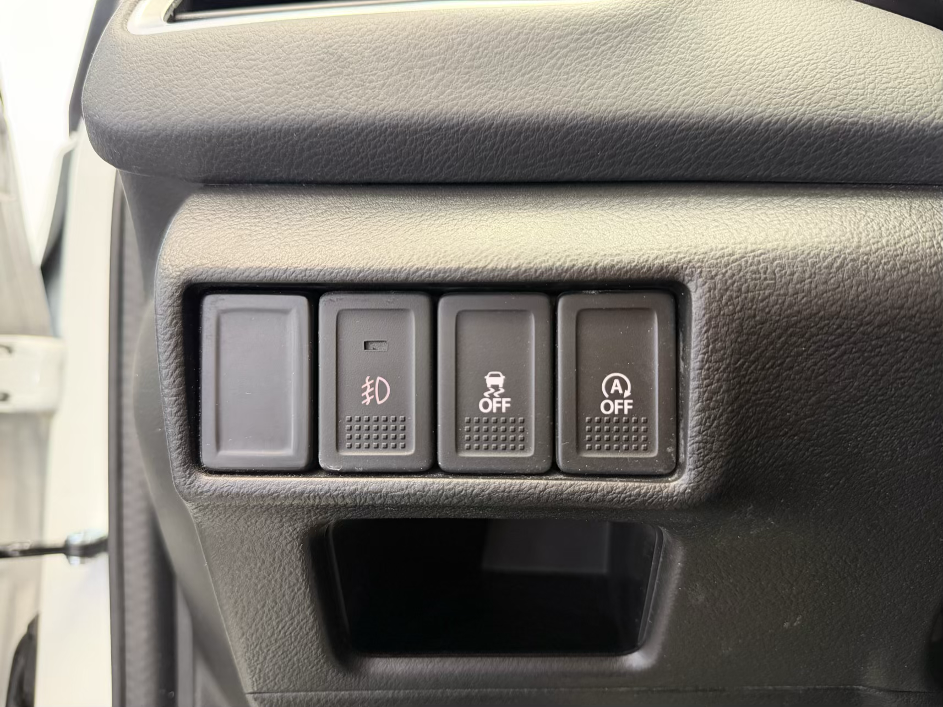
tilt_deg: -2.1
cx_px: 472
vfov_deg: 56.8
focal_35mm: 24
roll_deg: -0.8
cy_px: 354
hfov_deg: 71.6
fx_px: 654
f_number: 1.78
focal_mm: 6.76
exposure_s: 1/60
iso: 500
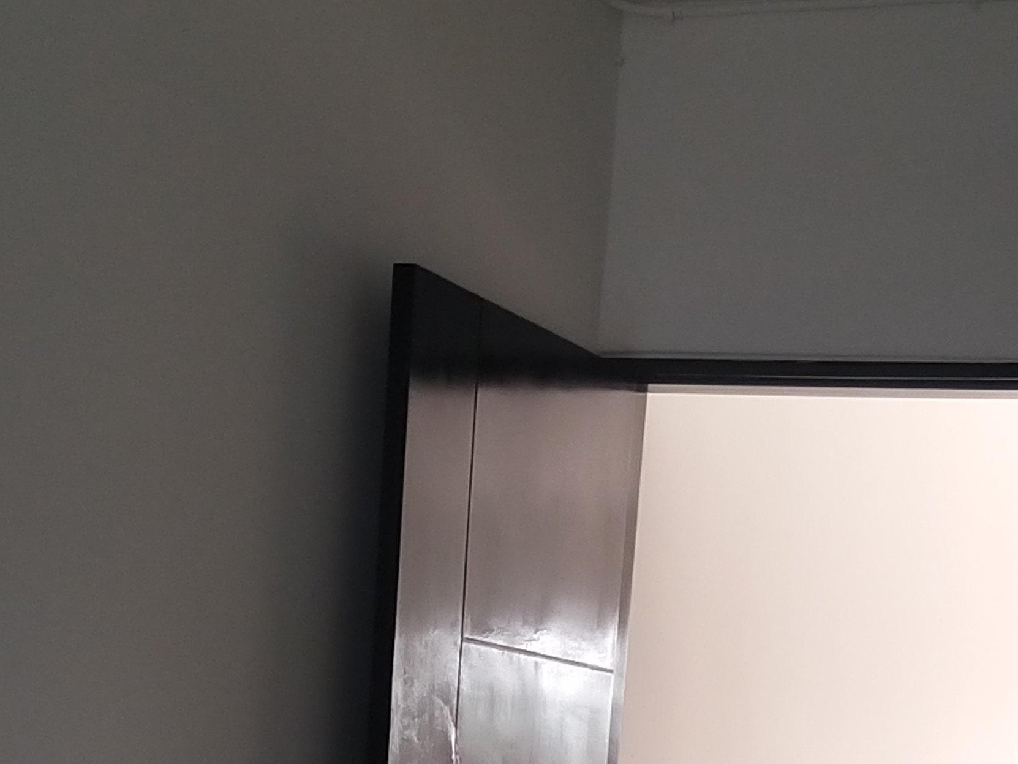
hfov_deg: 21.2
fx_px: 2706
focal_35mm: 92
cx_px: 699
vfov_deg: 15.3
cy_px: 1006
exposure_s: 1/120
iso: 64
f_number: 1.7
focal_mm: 3.93
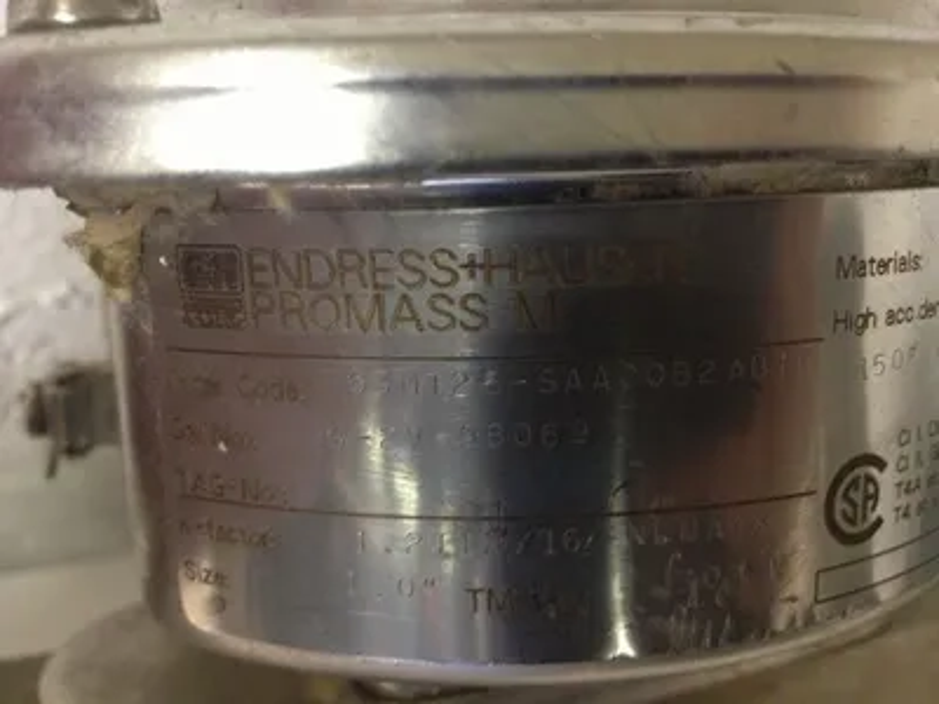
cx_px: 470
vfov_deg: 40.7
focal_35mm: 35
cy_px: 352
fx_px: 949
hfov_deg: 52.6
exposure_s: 1/20
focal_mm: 4.28
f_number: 2.4
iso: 320
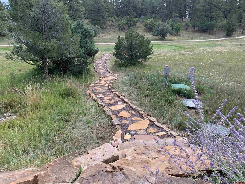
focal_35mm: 26
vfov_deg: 53.1
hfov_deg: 67.3
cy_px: 92
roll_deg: -1.6
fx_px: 184
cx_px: 122
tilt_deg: -20.2
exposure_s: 1/639
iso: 25
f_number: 1.8
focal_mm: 4.25
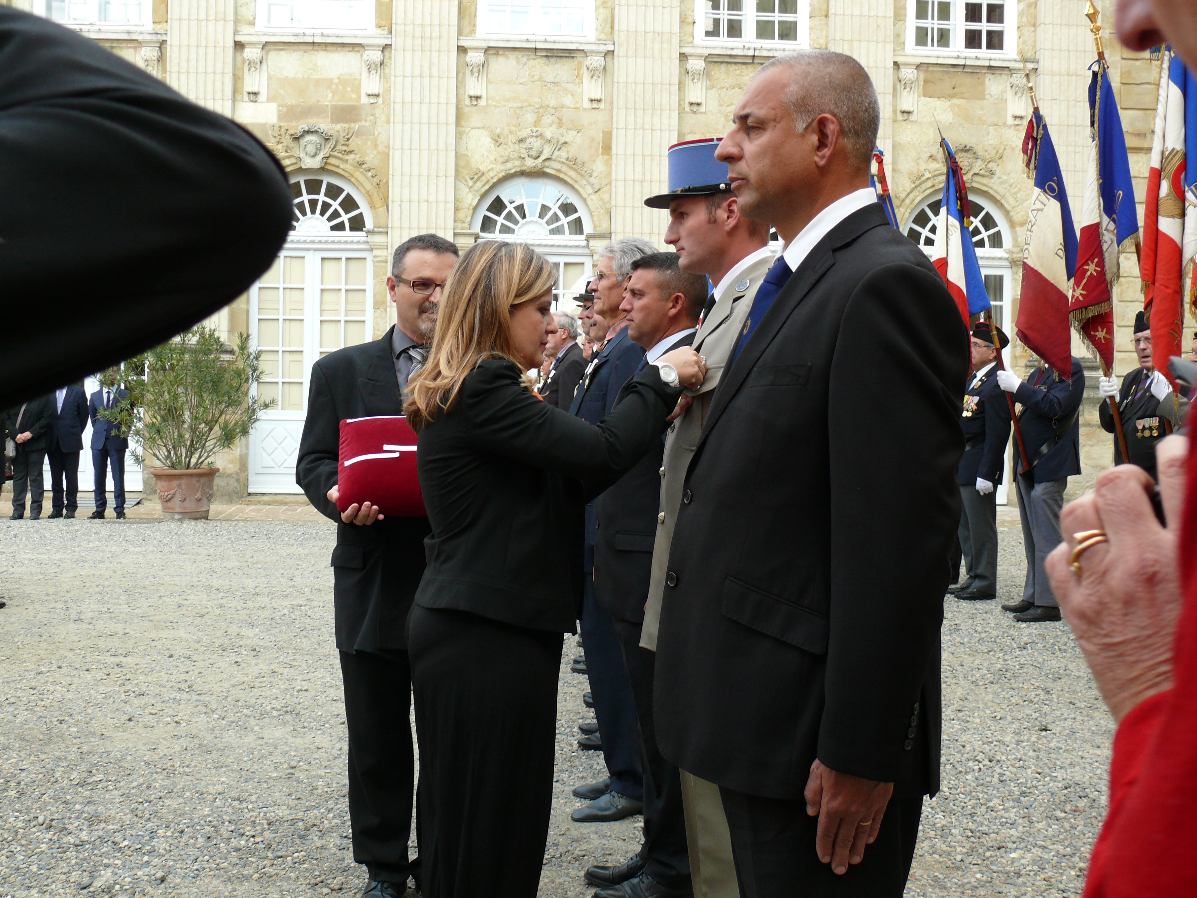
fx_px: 1383
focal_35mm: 40
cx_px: 598
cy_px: 453
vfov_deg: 36.0
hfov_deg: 46.8
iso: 100
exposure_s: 1/100
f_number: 3.6
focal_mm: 8.2
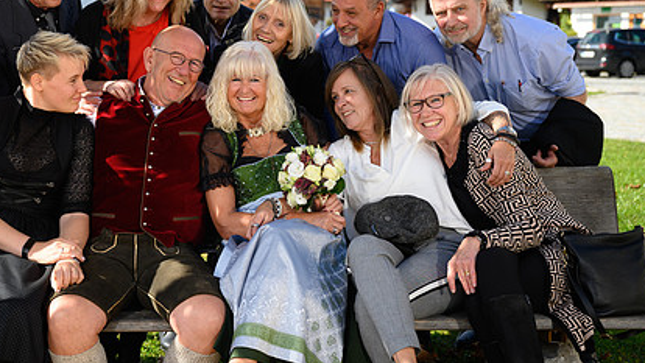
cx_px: 234
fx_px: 1078
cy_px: 109
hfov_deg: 33.1
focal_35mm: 63
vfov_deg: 19.0
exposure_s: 1/640
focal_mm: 43
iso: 100
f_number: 3.2
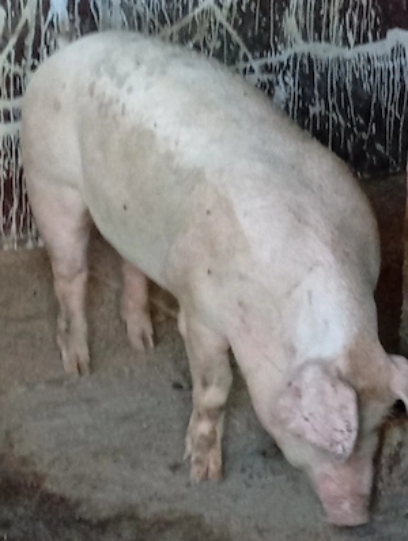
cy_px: 270
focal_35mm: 114
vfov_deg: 17.2
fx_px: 1786
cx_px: 204
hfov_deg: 13.0
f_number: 1.8
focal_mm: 3.84
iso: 299
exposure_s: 1/33.3
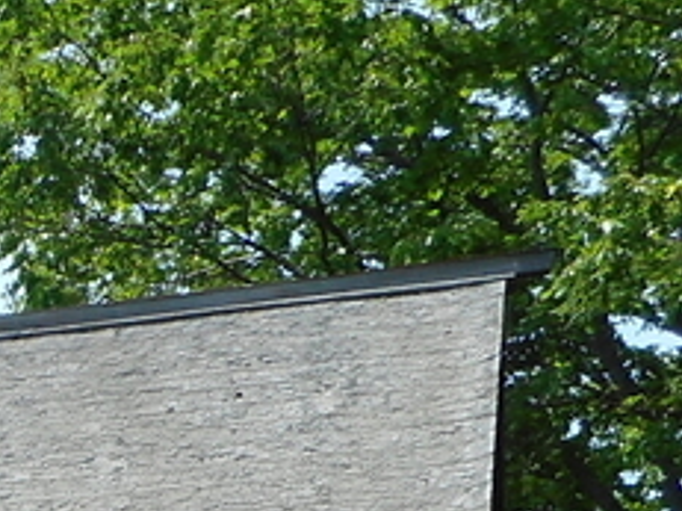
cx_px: -912
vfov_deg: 10.6
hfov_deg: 12.3
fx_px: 2560
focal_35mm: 130
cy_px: 951
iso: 80
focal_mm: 4.5
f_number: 3.7
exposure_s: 1/400
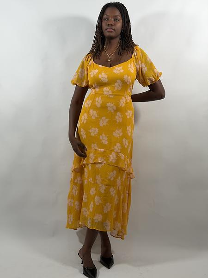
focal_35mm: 48
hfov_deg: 30.3
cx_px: 104
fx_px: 385
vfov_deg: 39.7
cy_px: 139
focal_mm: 6.76
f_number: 1.78
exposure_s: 1/100
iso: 64
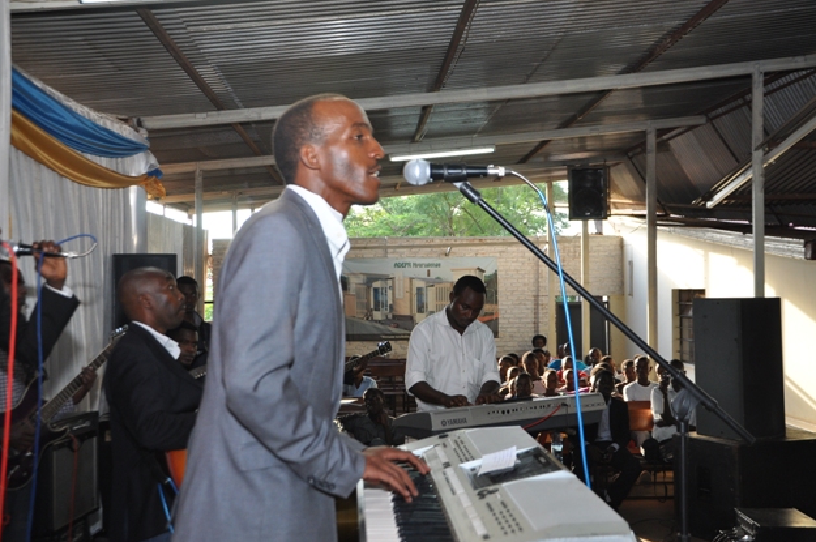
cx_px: 401
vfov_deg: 31.1
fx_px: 973
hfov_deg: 45.5
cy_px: 271
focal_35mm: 43
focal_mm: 28
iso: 500
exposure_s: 1/100
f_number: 4.5
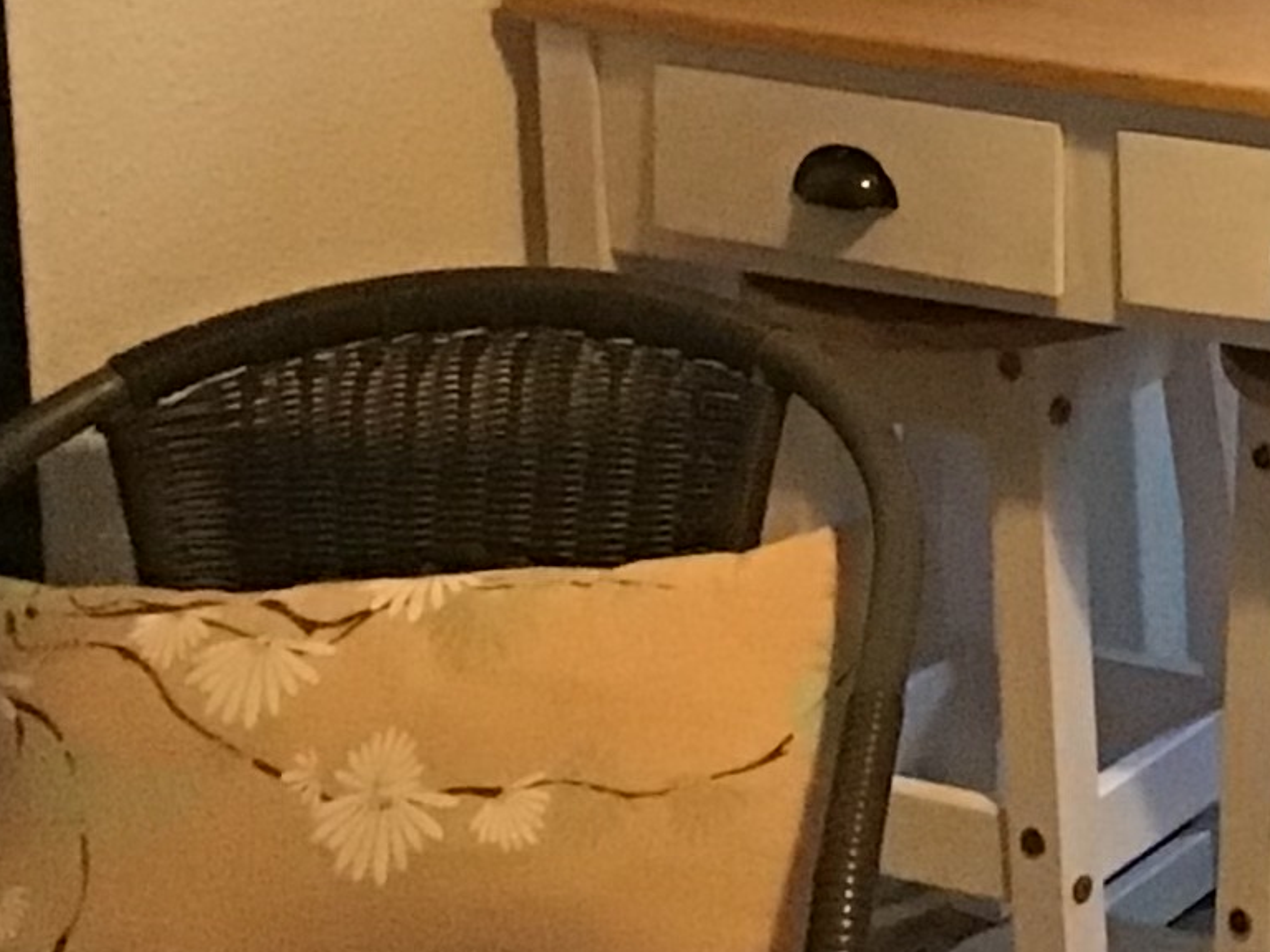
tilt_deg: -8.7
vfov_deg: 10.8
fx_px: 4842
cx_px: 2268
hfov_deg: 13.5
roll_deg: +0.2
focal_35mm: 132
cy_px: -508
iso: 250
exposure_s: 1/25
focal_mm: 3.3
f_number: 2.4
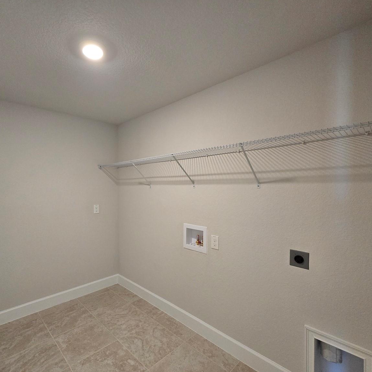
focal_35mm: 16
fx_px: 195
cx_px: 155
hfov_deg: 86.7
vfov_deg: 87.4
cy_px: 192
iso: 250
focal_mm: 2.2
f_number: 2.2
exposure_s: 1/60
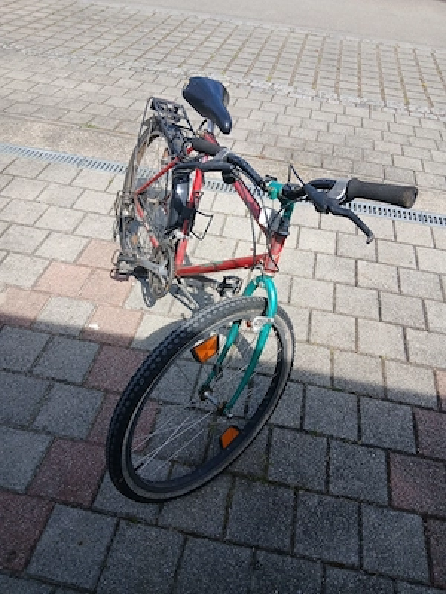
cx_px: 223
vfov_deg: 67.3
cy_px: 297
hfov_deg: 53.1
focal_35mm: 26
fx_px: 447
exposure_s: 1/286
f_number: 1.8
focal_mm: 3.98
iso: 20
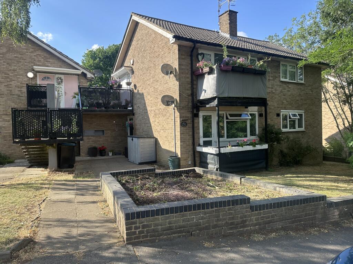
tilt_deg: -0.6
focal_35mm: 24
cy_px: 132
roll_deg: +1.6
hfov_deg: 71.6
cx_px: 176
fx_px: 245
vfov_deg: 56.8
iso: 80
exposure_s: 1/1357
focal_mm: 6.86
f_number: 1.78
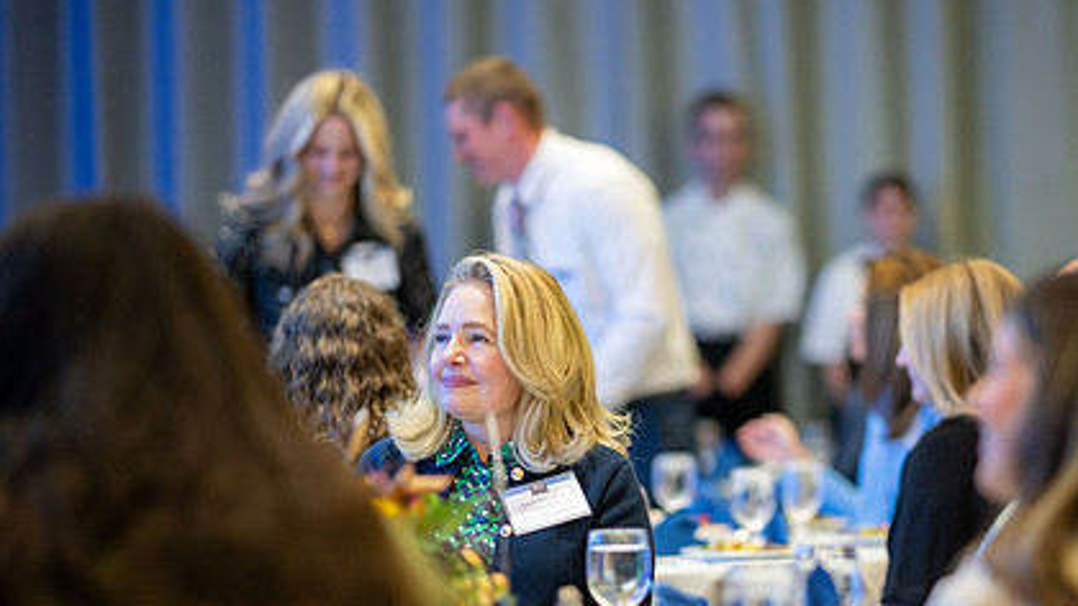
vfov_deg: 8.0
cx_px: 737
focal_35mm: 152
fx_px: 4344
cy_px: 466
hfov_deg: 14.1
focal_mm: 105
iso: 3200
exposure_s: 1/500
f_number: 1.4
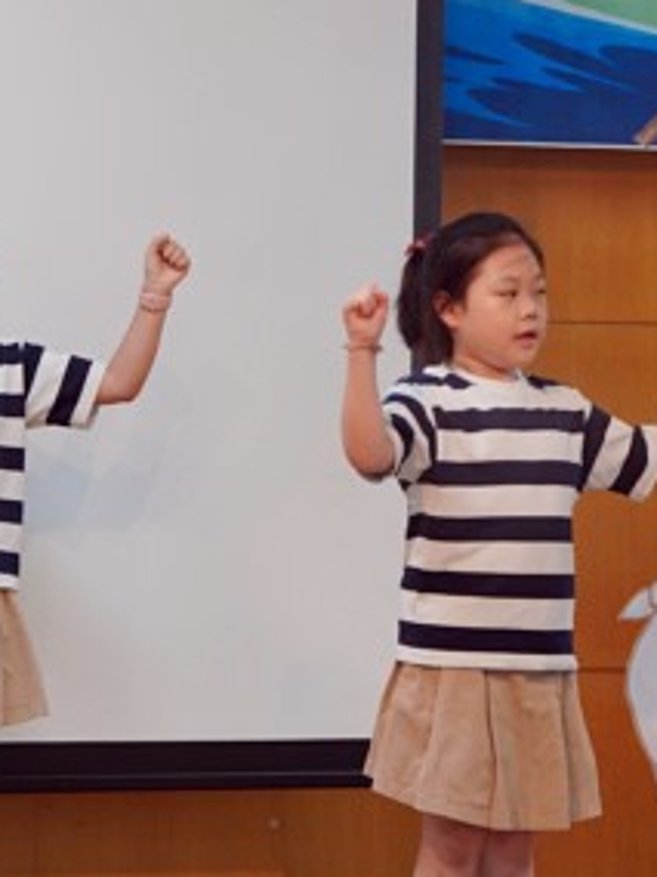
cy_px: 34
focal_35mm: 293
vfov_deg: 6.7
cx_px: -213
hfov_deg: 5.0
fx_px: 7415
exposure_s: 1/160
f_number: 4
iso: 800
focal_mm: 96
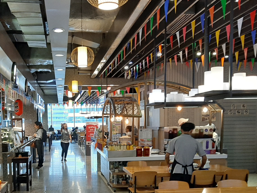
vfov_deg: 30.9
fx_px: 342
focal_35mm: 46
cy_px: 150
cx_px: 92
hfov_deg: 40.9
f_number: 1.7
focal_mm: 3.93
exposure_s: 1/50
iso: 160
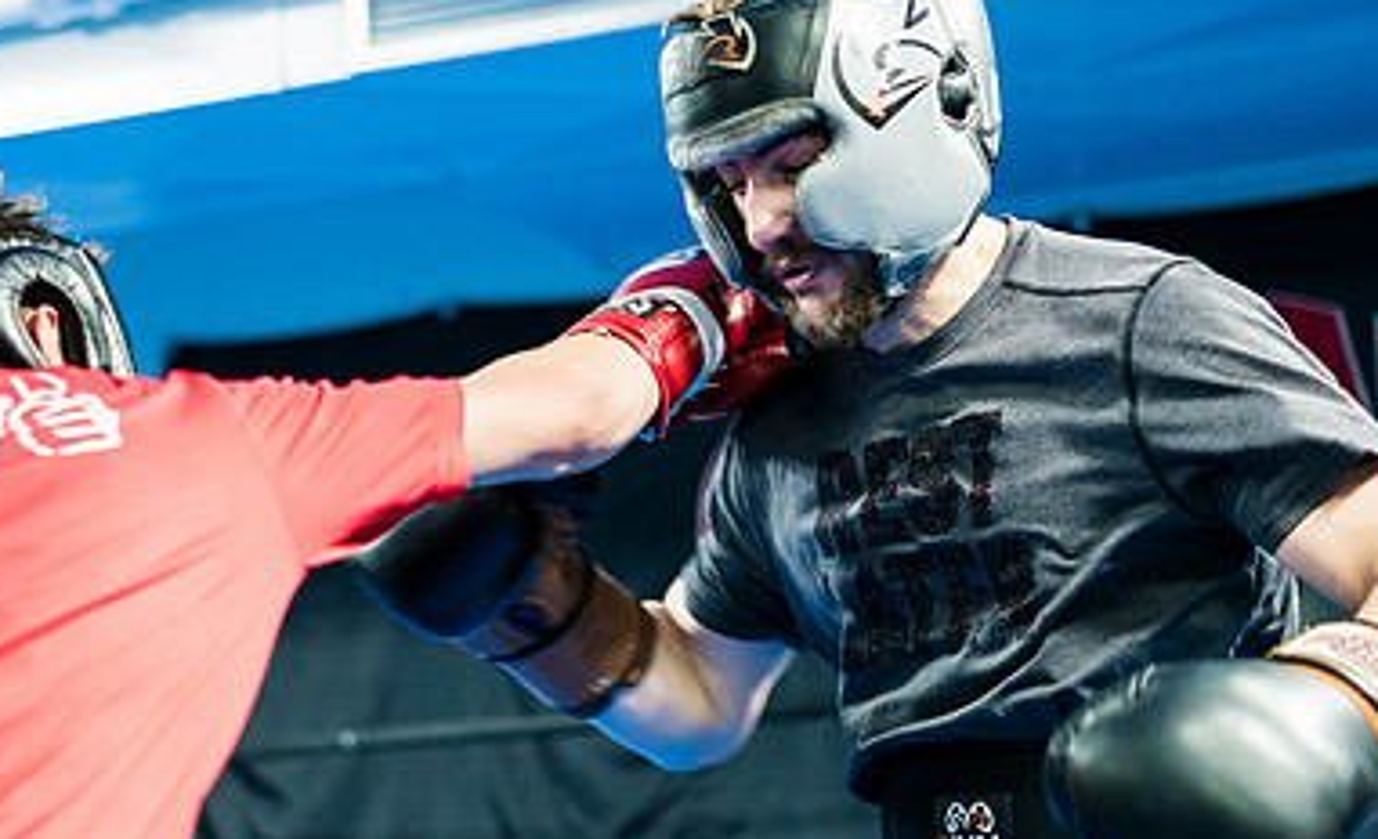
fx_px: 3244
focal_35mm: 87
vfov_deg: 14.7
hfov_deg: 23.8
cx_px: 382
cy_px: 387
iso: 1600
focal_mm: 50
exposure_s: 1/400
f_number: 1.8
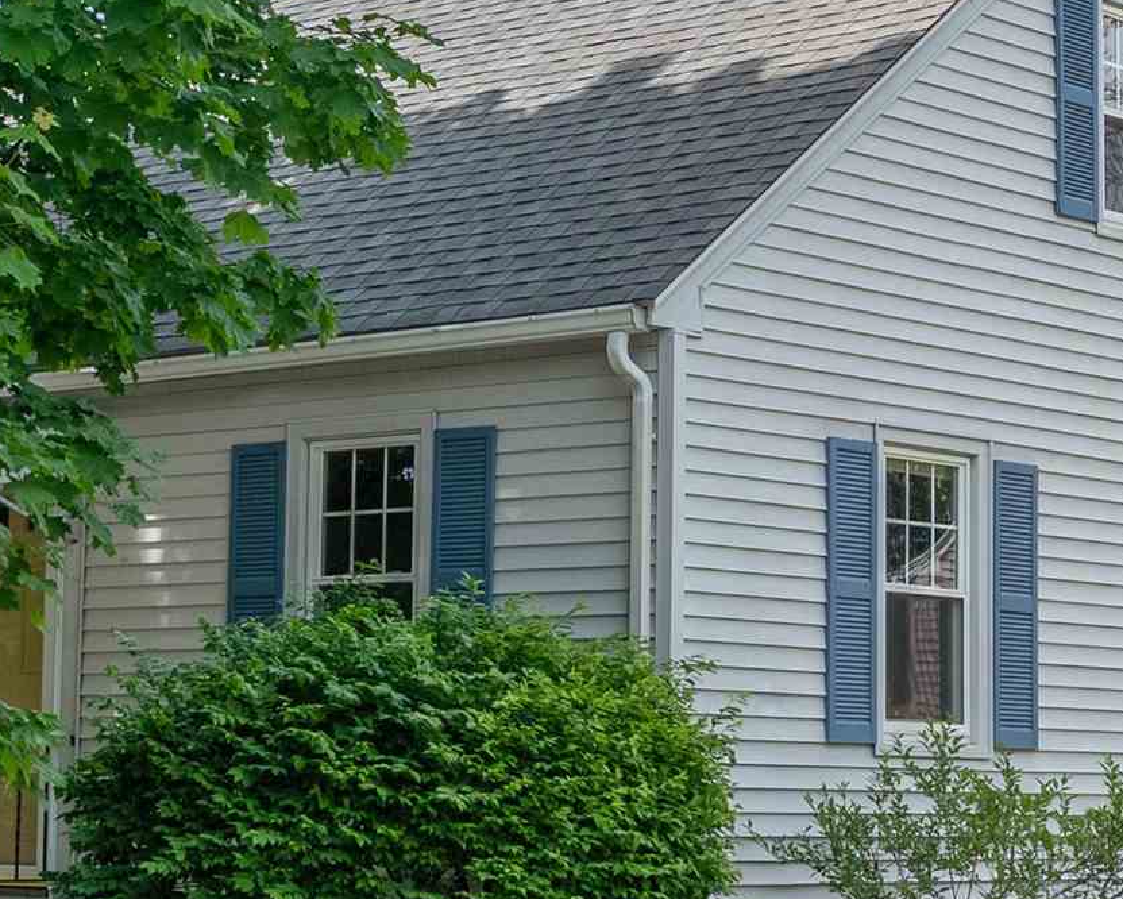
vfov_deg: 14.8
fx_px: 3457
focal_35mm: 104
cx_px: 679
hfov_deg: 18.4
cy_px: 354
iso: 320
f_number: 7.1
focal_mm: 30
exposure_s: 1/400
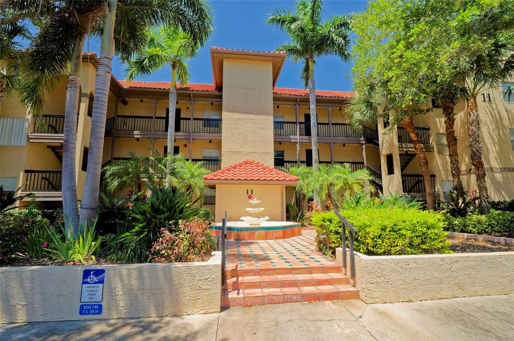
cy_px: 170
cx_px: 257
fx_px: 242
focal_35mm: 17
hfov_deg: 93.3
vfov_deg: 70.3
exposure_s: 1/320
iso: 250
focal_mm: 17
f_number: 8
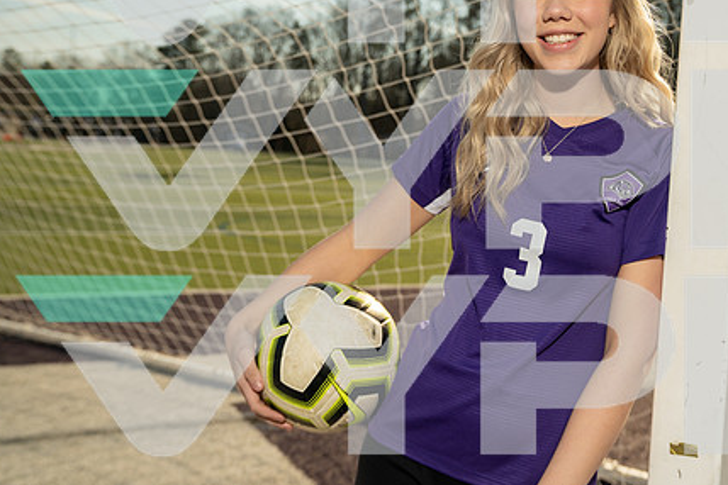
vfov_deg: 26.8
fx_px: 1011
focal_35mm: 50
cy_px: 160
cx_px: 453
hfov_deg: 39.4
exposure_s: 1/250
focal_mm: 37
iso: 200
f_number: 4.5
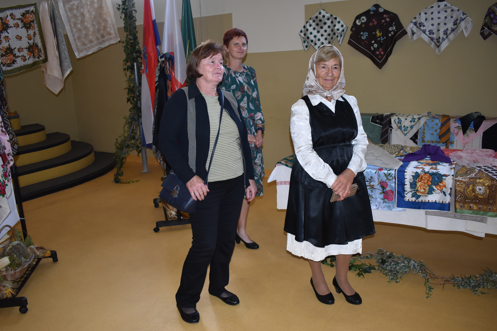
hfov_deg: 59.5
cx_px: 248
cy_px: 166
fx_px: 435
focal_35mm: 32
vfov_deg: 41.7
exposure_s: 1/125
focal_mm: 21
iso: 900
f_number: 3.8
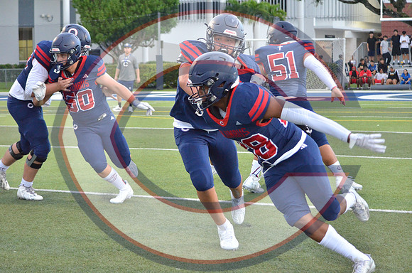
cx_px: 206
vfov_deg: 16.5
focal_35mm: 82
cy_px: 136
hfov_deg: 24.7
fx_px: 942
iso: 3200
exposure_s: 1/500
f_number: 4.5
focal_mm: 55
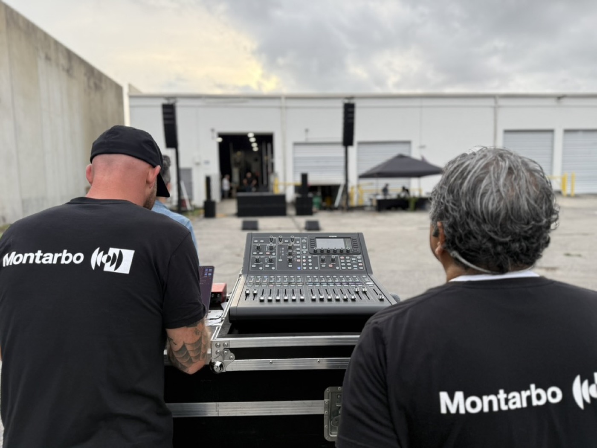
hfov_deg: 71.6
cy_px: 224
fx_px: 414
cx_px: 298
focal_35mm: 24
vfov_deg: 56.8
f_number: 1.78
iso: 100
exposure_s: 1/348
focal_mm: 6.76
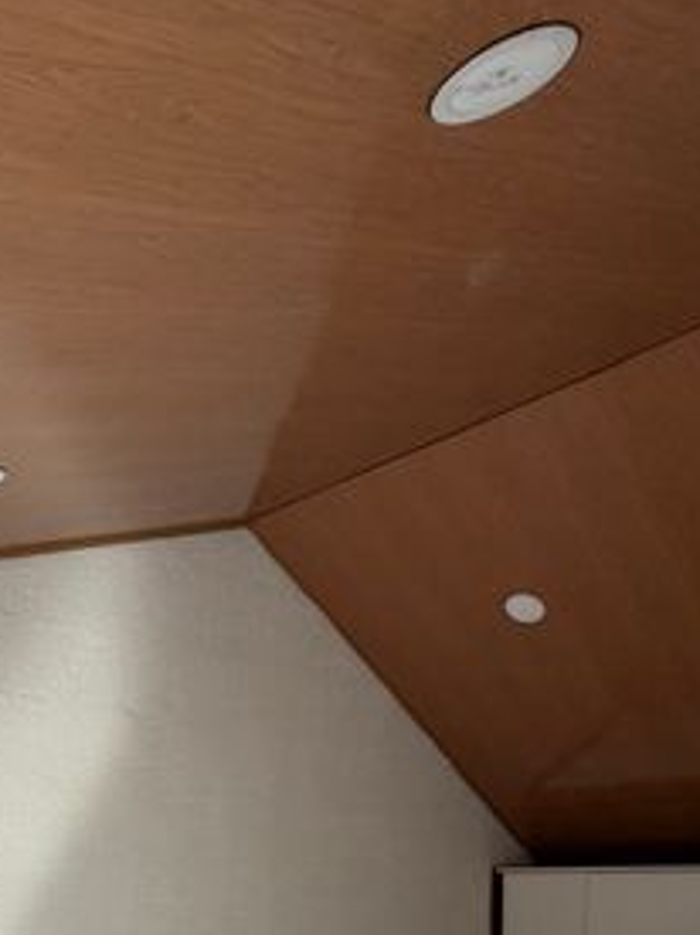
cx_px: 173
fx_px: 917
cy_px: 984
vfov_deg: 43.9
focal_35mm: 34
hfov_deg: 40.6
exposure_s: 1/134
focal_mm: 2.22
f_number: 2.2
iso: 50
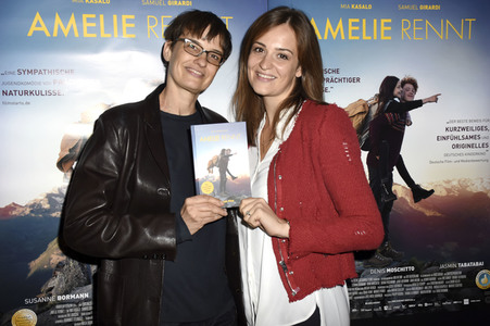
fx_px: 551
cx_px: 245
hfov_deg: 48.0
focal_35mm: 40
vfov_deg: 33.0
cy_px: 163
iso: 640
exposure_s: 1/160
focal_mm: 27
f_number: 6.3
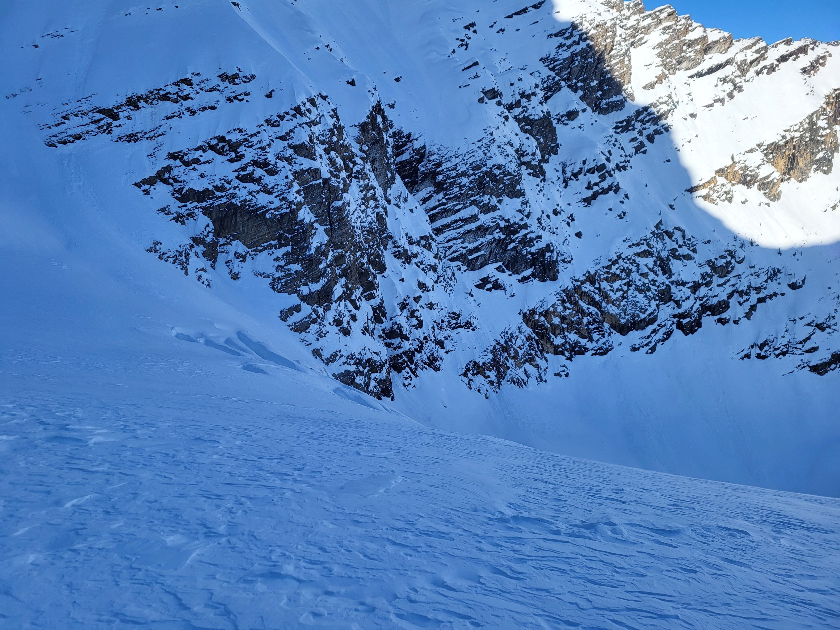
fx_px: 631
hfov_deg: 67.3
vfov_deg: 53.1
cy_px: 315
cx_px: 420
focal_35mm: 26
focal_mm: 5.4
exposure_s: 1/1978
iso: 40
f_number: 1.8
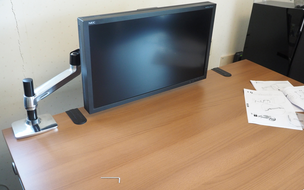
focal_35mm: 37
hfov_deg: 52.7
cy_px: 87
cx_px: 150
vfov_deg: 34.4
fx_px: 307
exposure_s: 1/60
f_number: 2.8
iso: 1250
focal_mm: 17
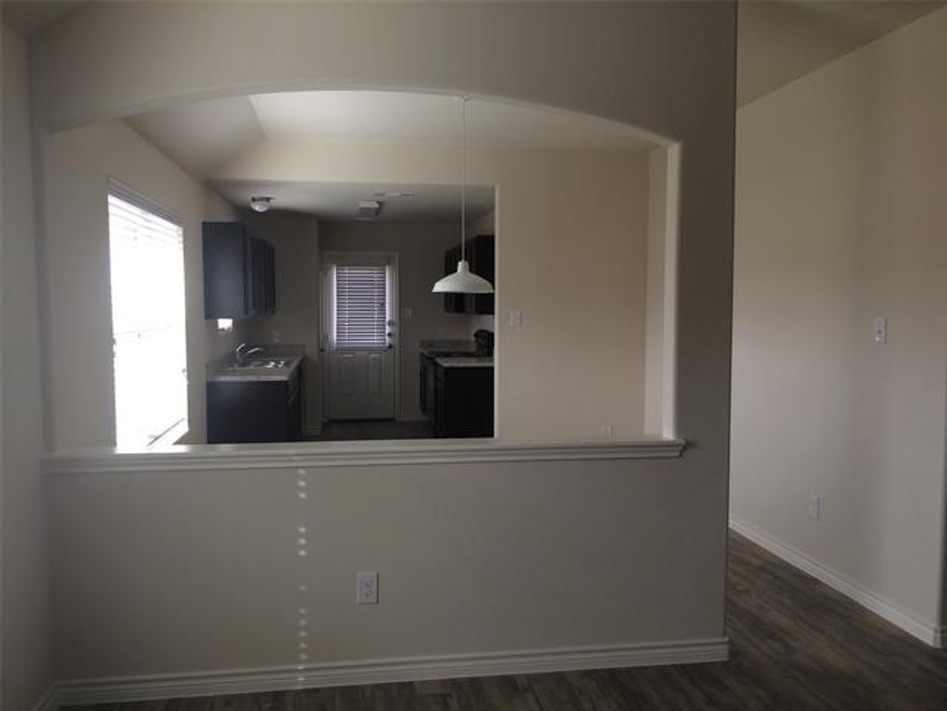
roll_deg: +0.4
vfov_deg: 48.2
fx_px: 793
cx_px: 474
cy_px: 356
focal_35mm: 29
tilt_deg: -4.8
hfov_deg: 61.7
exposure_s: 1/60
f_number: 2.2
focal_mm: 4.15
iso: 50
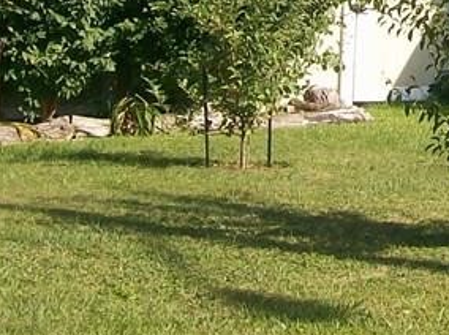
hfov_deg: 14.6
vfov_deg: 10.8
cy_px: -215
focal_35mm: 130
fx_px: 1683
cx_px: 568
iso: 80
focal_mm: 6
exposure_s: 1/388
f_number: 4.8
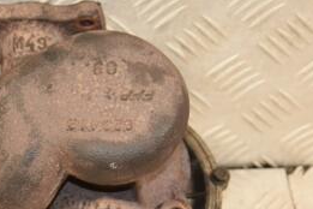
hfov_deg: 14.7
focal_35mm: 138
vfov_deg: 9.9
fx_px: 1200
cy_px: 161
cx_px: 35
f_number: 4.8
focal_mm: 40
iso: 800
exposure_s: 1/200
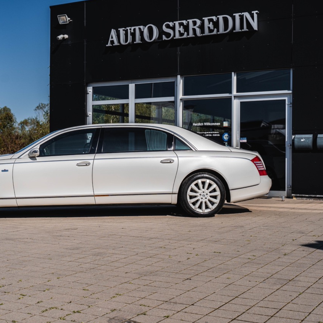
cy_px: 161
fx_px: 570
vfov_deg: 31.6
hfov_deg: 31.4
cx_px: 108
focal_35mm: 54
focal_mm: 42
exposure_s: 1/1250
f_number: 5
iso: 500
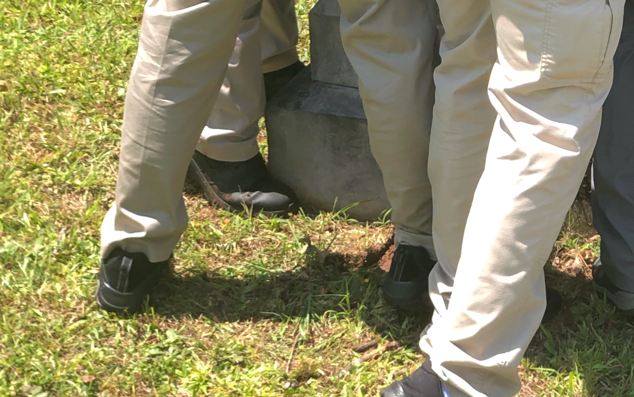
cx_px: 527
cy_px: -222
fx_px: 2385
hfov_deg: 15.0
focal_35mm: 138
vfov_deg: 9.2
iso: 16
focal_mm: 6
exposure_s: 1/198
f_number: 2.4
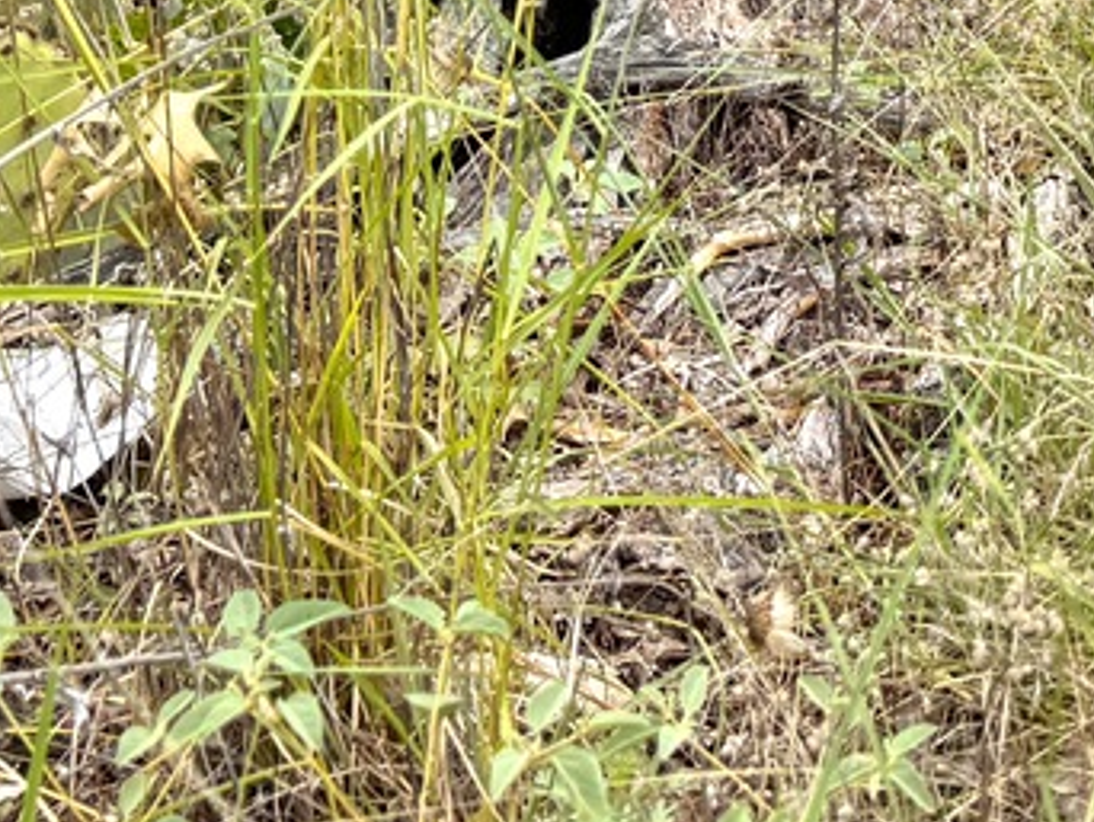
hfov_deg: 18.7
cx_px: 1206
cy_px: -557
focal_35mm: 101
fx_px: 3194
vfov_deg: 13.5
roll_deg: -0.1
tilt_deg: -4.3
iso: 80
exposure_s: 1/1524
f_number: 1.78
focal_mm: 6.76
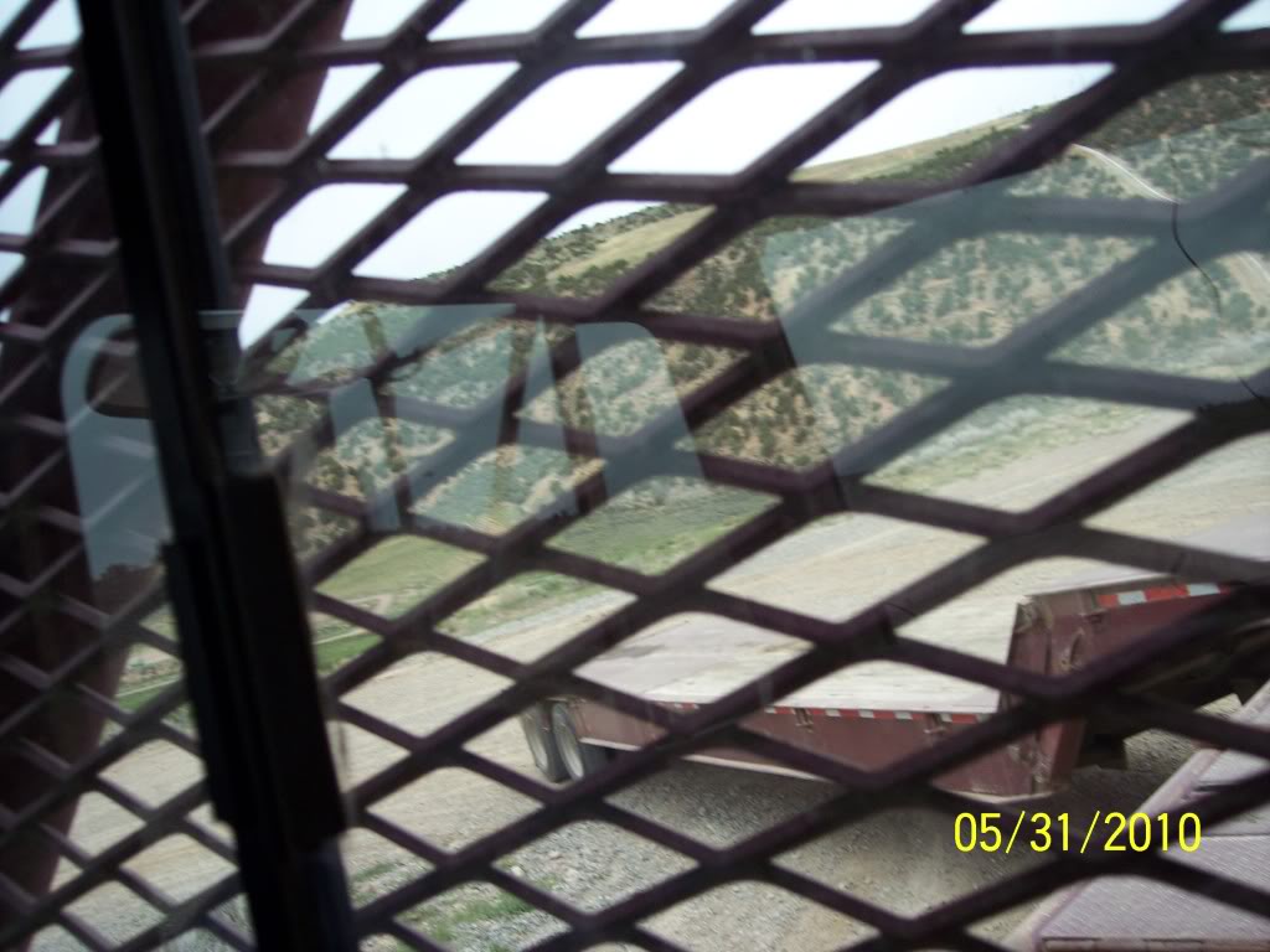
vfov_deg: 36.8
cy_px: 476
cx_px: 635
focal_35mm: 39
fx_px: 1431
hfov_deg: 47.9
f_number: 3.4
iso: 100
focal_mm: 8
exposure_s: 1/350
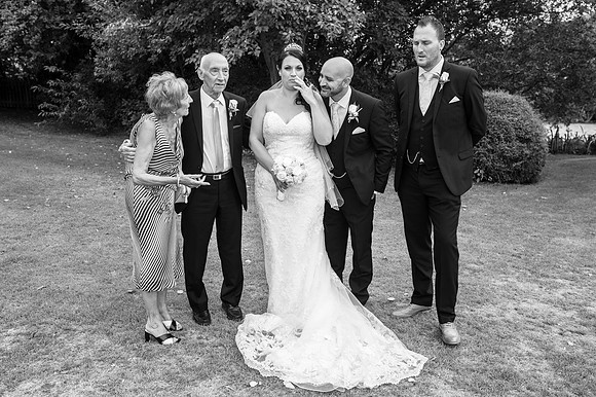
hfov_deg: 54.5
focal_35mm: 35
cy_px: 198
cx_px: 298
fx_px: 579
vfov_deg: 37.8
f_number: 4.5
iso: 100
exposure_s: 1/160
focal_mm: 35
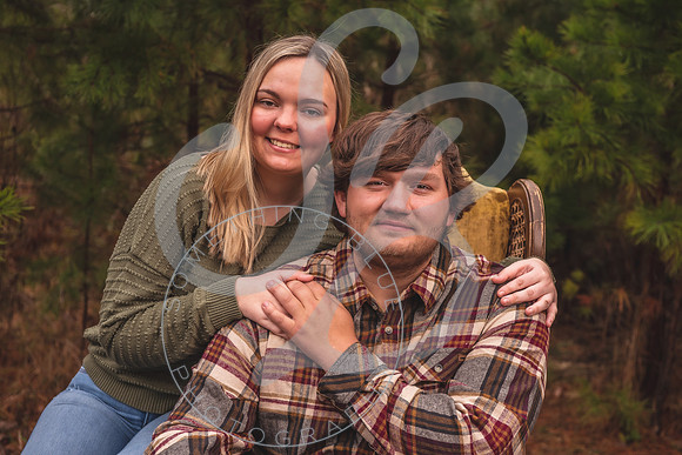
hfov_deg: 32.4
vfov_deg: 21.9
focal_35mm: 62
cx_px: 341
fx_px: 1175
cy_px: 228
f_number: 5.6
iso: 200
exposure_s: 1/160
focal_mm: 62
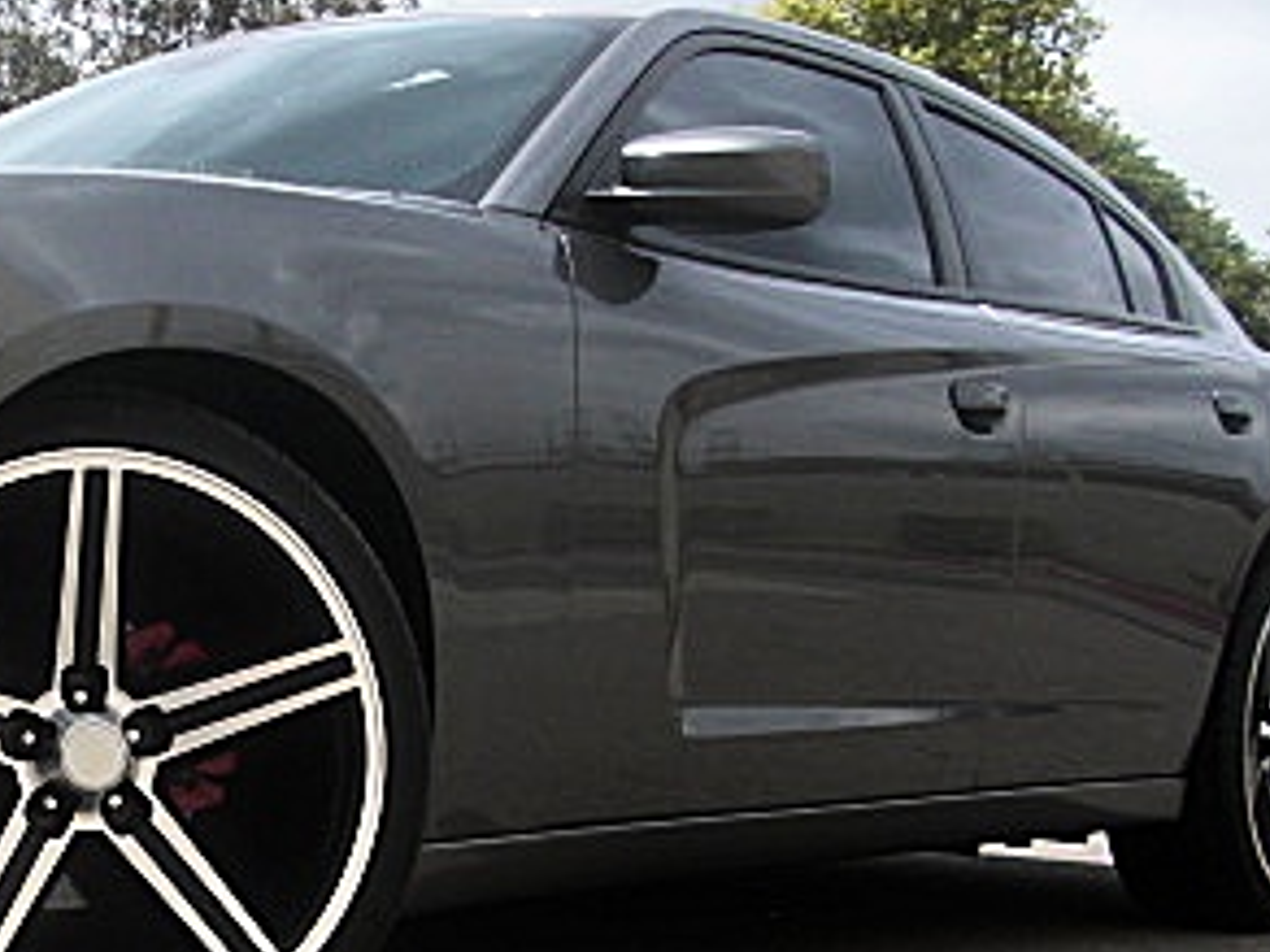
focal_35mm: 79
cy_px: 822
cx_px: 74
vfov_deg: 18.4
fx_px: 2898
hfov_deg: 23.9
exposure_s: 1/1000
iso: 50
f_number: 2.8
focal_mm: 6.3
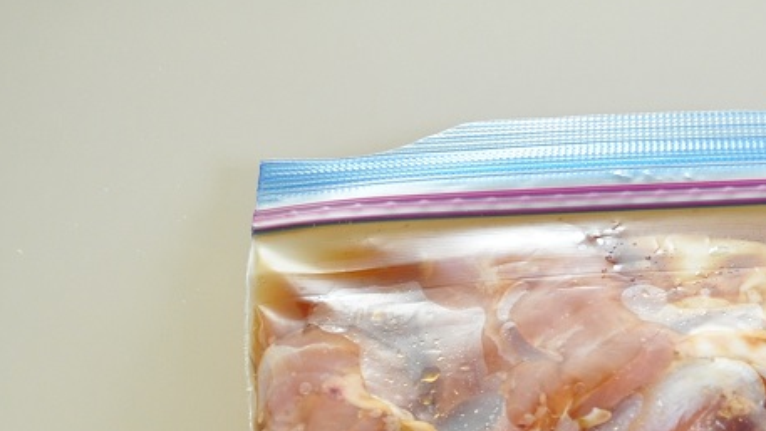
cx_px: 644
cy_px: 453
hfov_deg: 28.2
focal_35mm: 73
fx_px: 1482
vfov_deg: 16.1
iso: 1600
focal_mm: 25
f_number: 4
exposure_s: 1/25
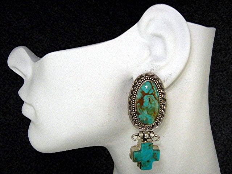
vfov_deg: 32.2
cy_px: 87
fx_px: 302
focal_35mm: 45
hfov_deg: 42.1
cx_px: 116
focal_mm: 8.1
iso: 355
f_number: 7.6
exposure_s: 1/30
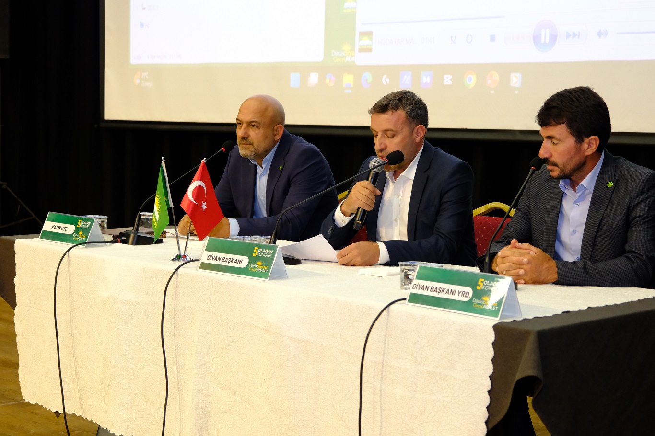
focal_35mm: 59
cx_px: 328
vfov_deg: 23.0
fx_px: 1073
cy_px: 218
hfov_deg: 33.9
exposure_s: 1/80
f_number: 4
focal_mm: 39.3
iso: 4000
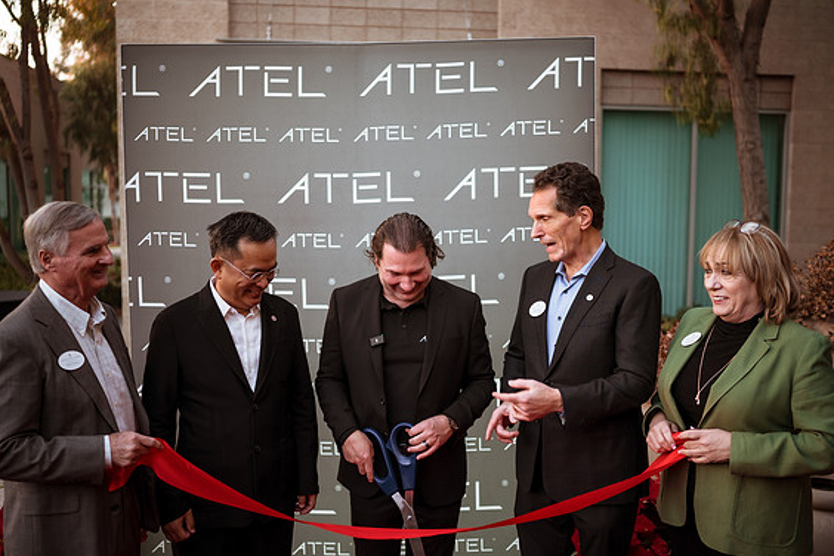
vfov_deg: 36.9
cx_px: 427
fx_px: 834
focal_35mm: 36
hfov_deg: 53.1
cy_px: 273
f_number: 1.8
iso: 200
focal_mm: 35
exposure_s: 1/250
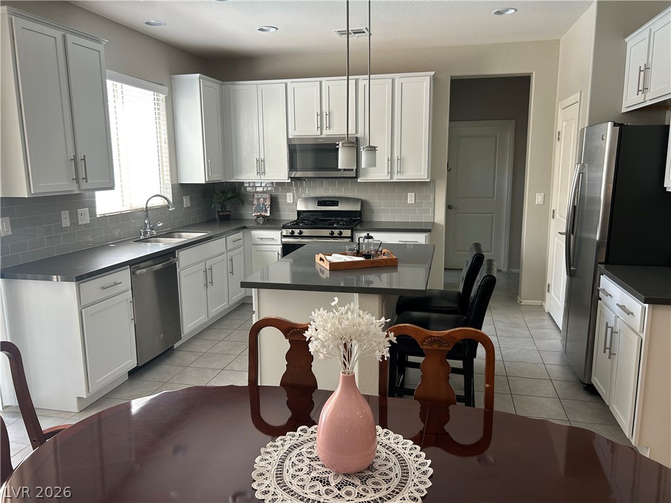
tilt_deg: -10.2
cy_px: 252
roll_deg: +0.7
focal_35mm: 26
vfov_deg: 53.1
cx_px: 336
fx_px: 504
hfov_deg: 67.3
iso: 64
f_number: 1.5
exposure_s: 1/60
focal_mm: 5.7
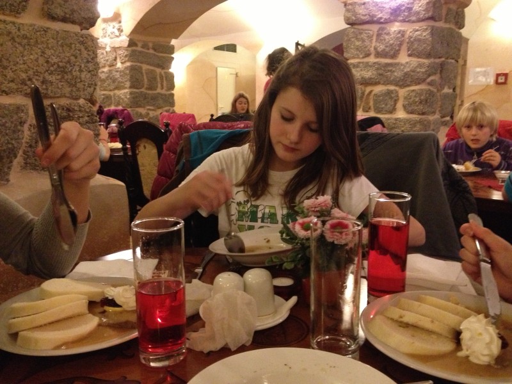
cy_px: 192
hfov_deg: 52.6
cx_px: 256
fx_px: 518
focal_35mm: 35
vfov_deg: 40.7
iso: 640
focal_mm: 4.28
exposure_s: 1/15
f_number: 2.4
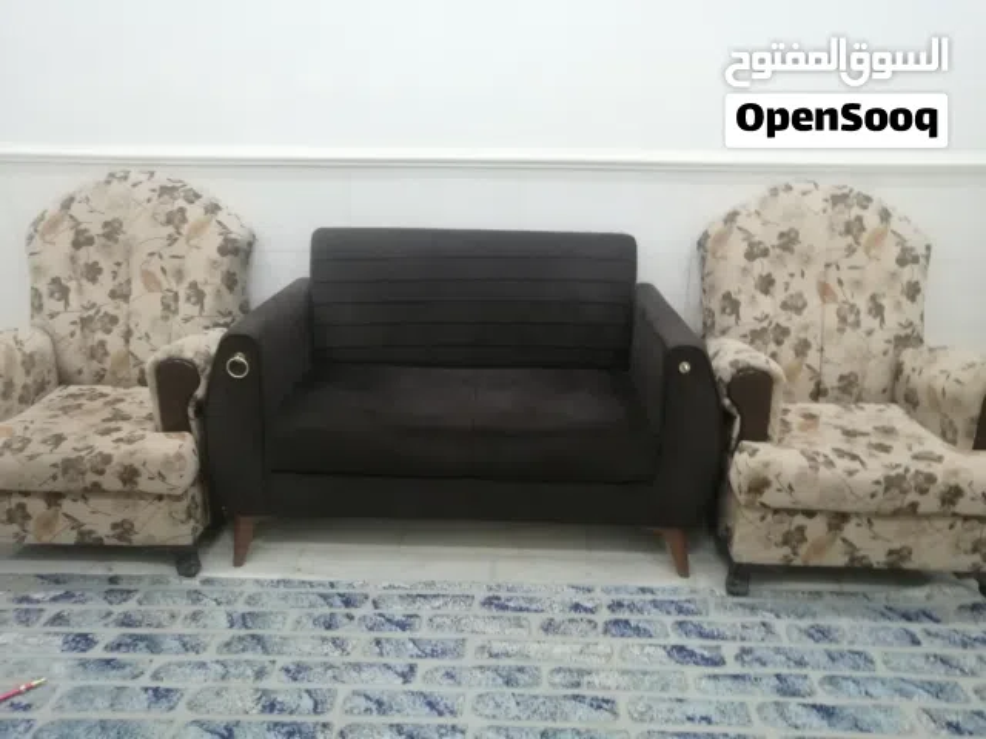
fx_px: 741
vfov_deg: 53.1
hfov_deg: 67.3
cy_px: 370
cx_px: 493
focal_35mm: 26
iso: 400
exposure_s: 3
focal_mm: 3.96
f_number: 1.8
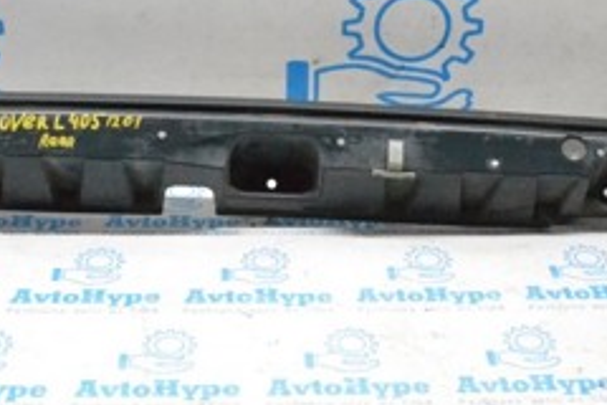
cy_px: 68
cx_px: 344
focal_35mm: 72
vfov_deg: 18.7
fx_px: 1214
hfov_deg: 28.0
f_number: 10
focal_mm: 18
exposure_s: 1/125
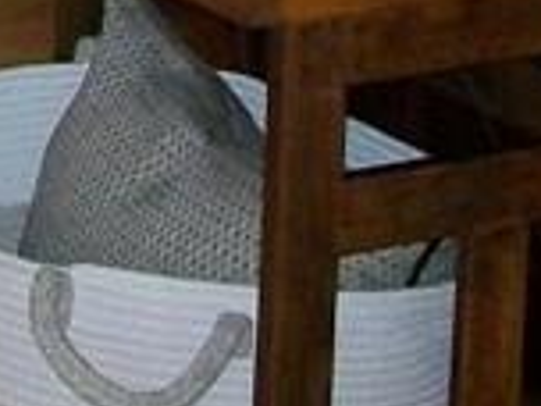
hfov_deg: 7.9
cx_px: -495
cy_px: -876
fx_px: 3782
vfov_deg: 5.7
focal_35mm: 242
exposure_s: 1/60
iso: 160
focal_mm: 6
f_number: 2.7
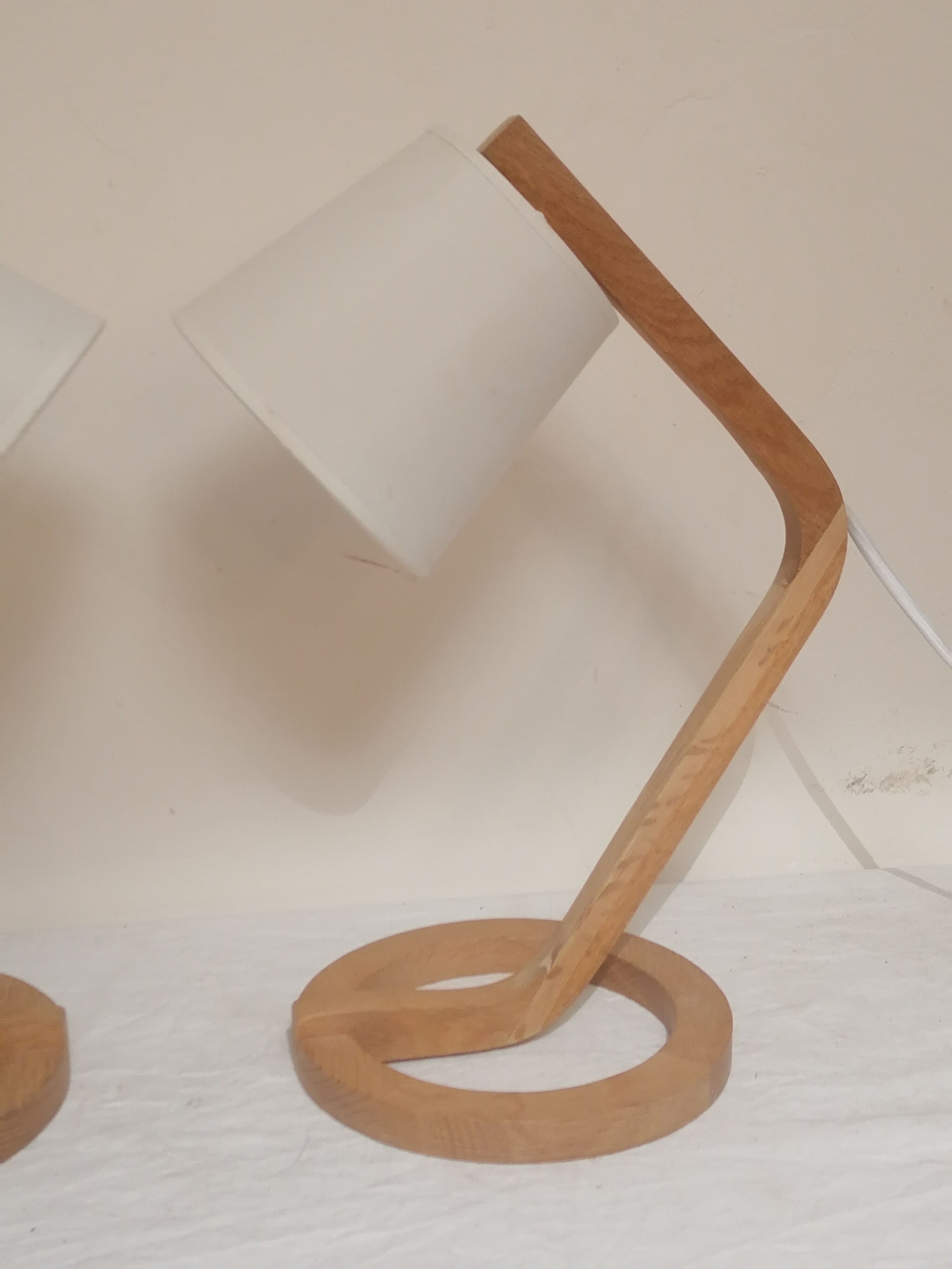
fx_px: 1723
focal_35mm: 47
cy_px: 634
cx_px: 476
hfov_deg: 30.9
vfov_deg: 40.4
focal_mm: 5.4
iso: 250
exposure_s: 1/33.3
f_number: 1.8
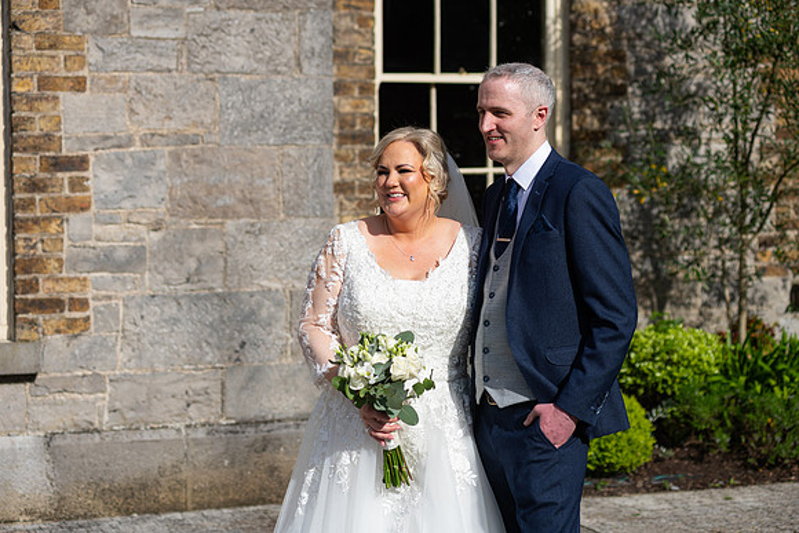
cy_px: 266
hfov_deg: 23.6
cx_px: 400
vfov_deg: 15.9
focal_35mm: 86
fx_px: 1909
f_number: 3.5
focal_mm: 86
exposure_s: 1/640
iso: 80
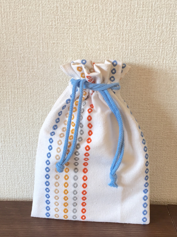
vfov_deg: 58.4
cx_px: 88
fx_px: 211
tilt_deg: -17.2
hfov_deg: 45.4
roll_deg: -1.7
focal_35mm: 31
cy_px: 118
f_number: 2.2
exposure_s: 1/60
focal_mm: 4.15
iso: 32
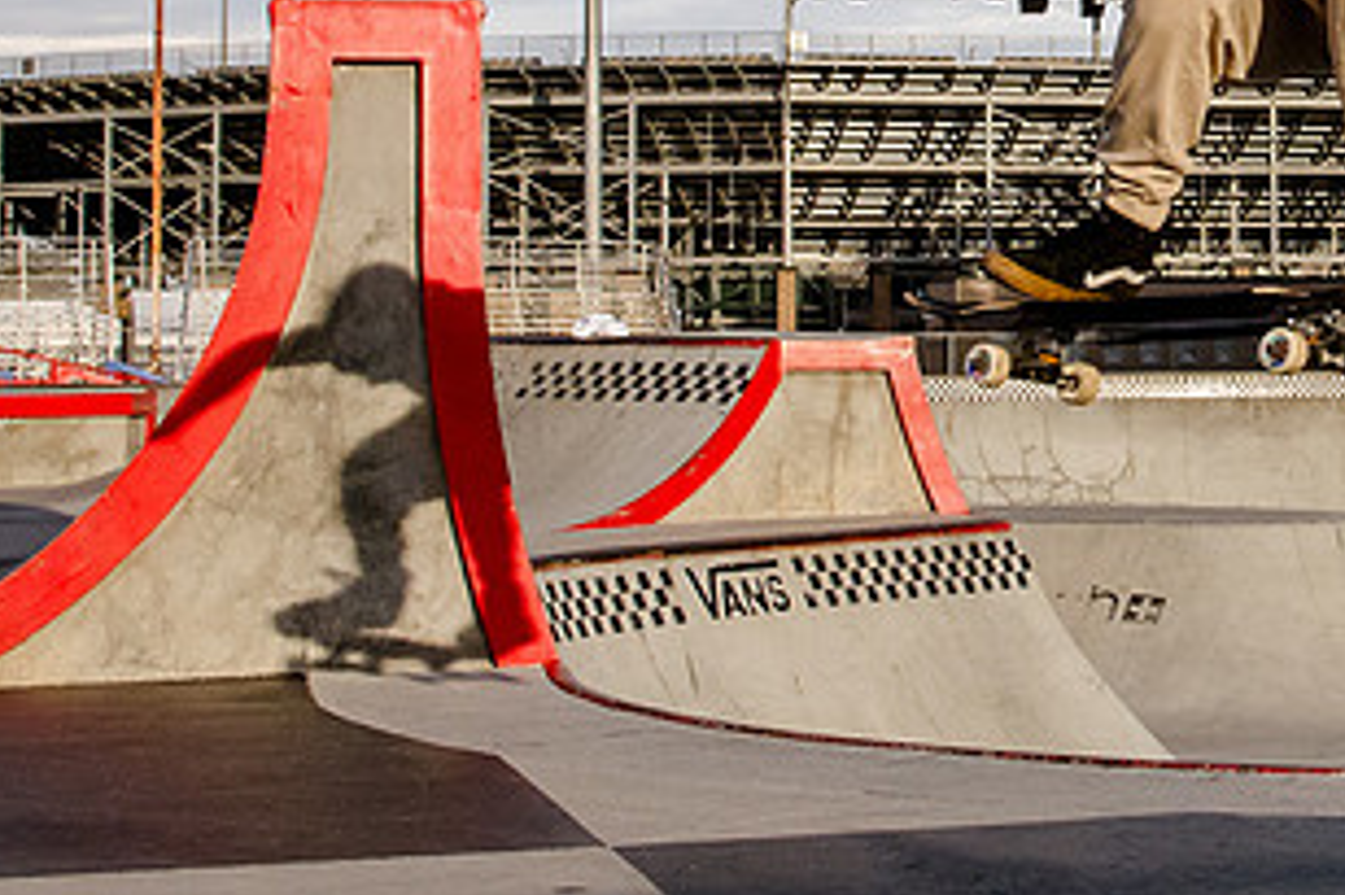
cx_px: 1134
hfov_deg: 19.2
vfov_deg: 12.9
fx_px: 3921
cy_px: 29
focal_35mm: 105
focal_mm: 32
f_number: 14
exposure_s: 1/640
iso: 2500
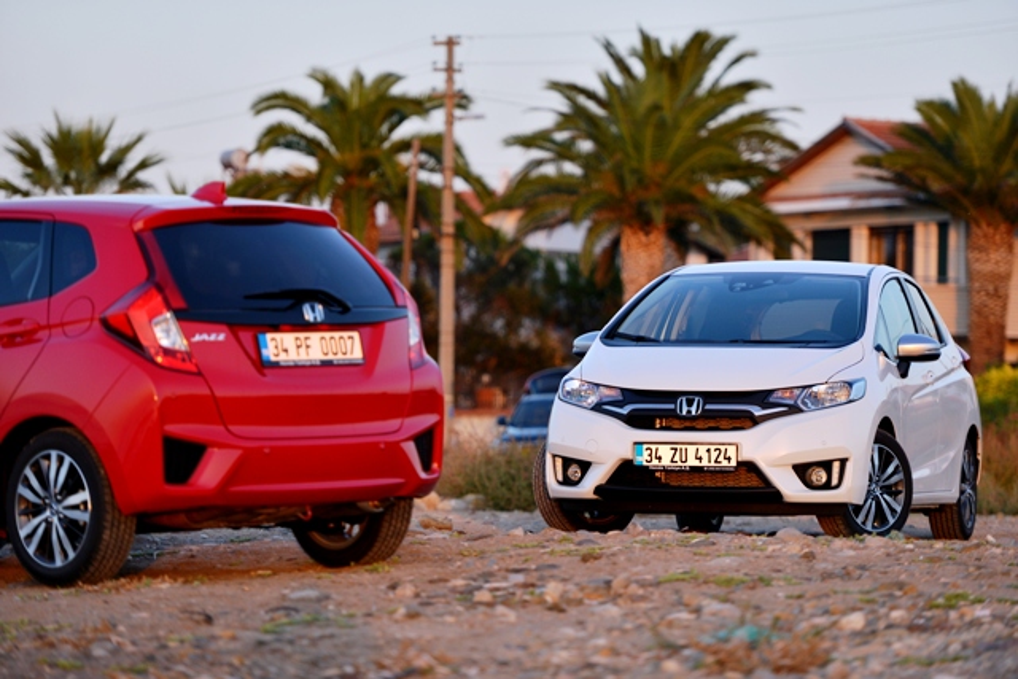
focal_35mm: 150
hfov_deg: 13.7
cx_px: 509
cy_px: 340
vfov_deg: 9.2
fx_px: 4242
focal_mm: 150
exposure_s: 1/800
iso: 200
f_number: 2.8
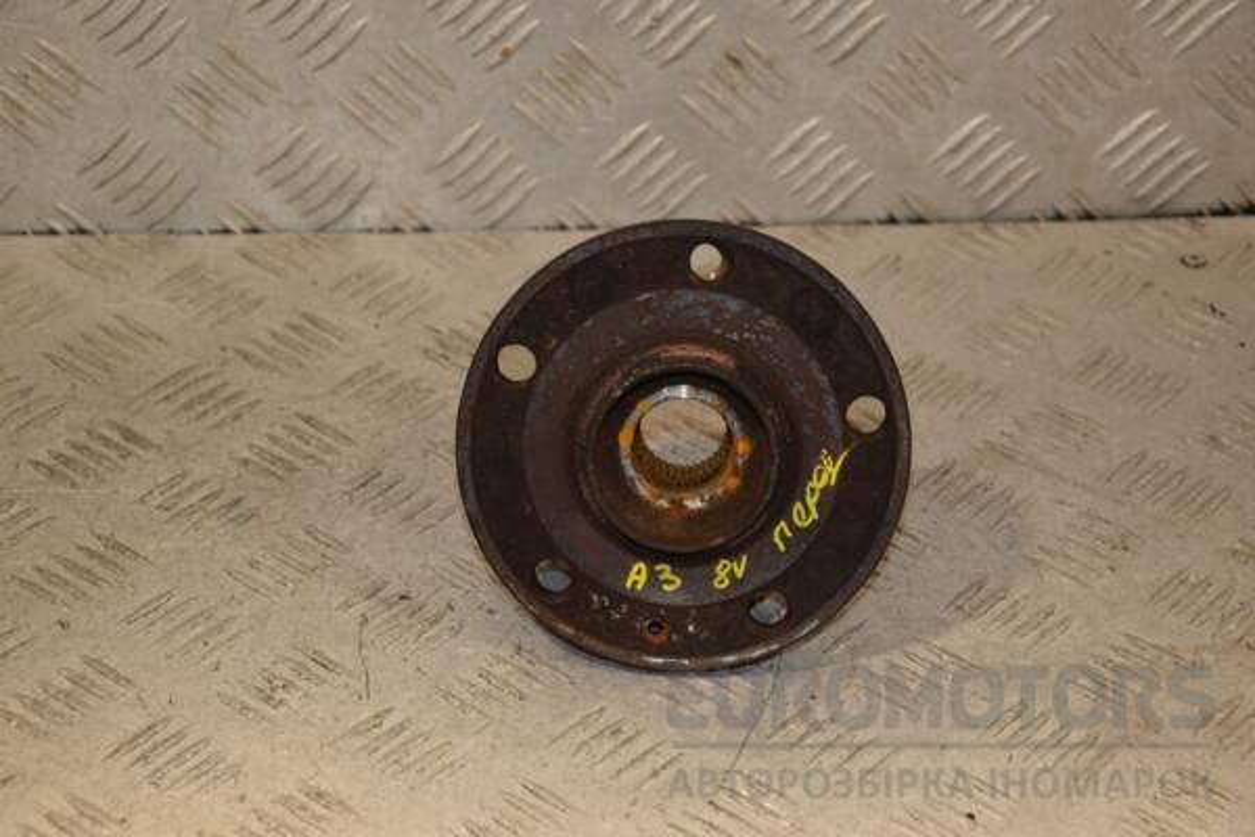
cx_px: 628
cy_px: 418
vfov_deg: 14.7
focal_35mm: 93
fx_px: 3242
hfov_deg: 21.9
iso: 800
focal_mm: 62
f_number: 6.3
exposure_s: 1/200
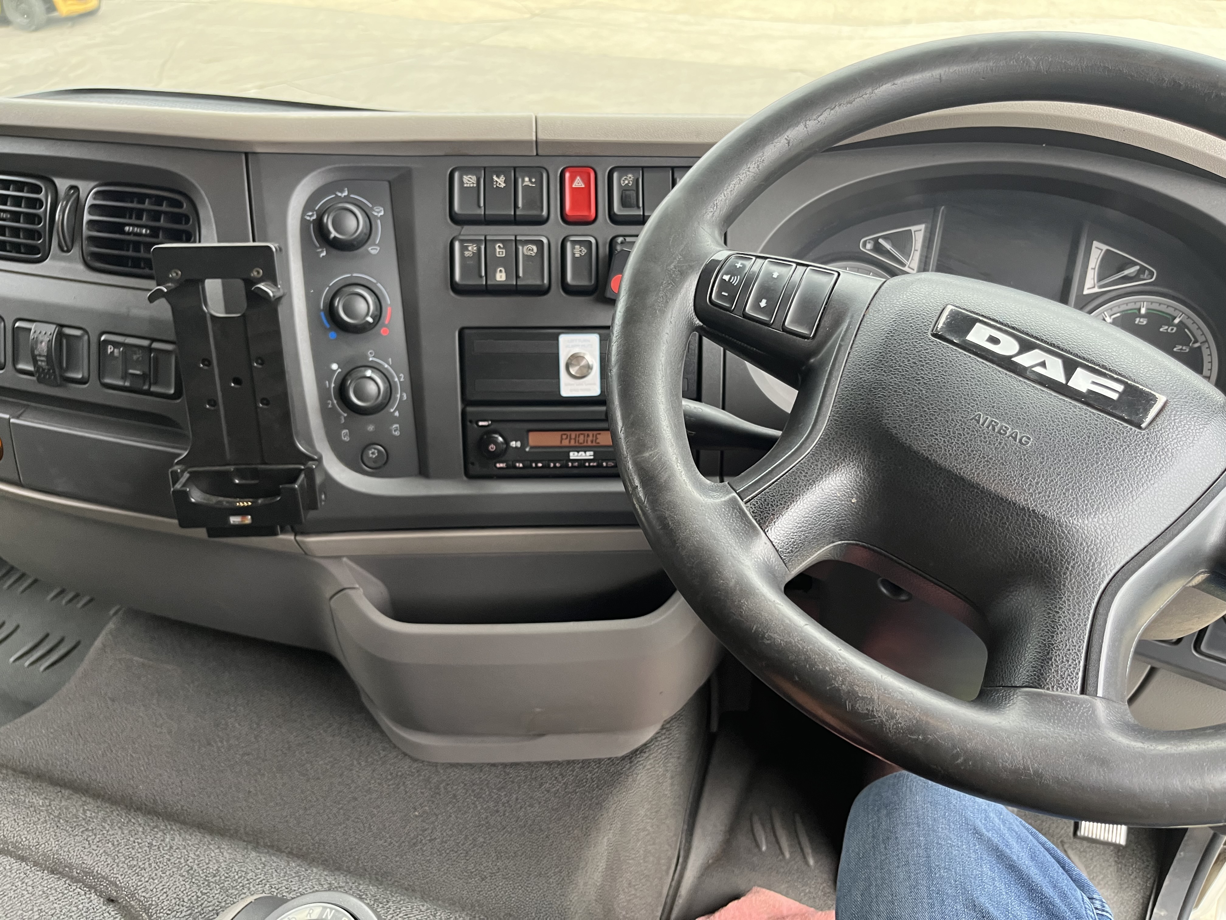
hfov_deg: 67.3
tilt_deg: -34.2
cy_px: 460
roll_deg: +0.8
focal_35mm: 26
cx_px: 613
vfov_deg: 53.1
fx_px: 921
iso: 125
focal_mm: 5.1
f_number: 1.6
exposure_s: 1/100
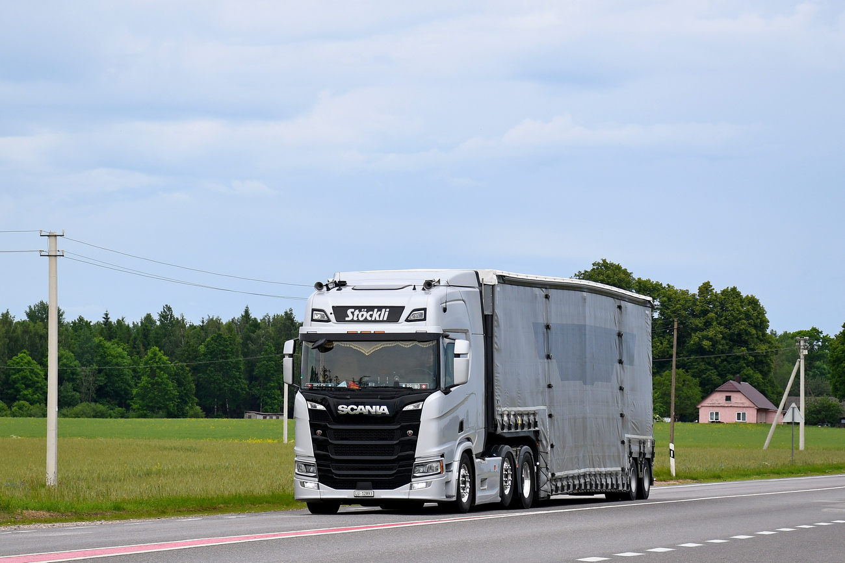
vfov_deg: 14.7
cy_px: 282
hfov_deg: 21.9
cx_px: 422
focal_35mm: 93
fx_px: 2183
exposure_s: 1/800
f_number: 6.3
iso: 200
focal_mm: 62
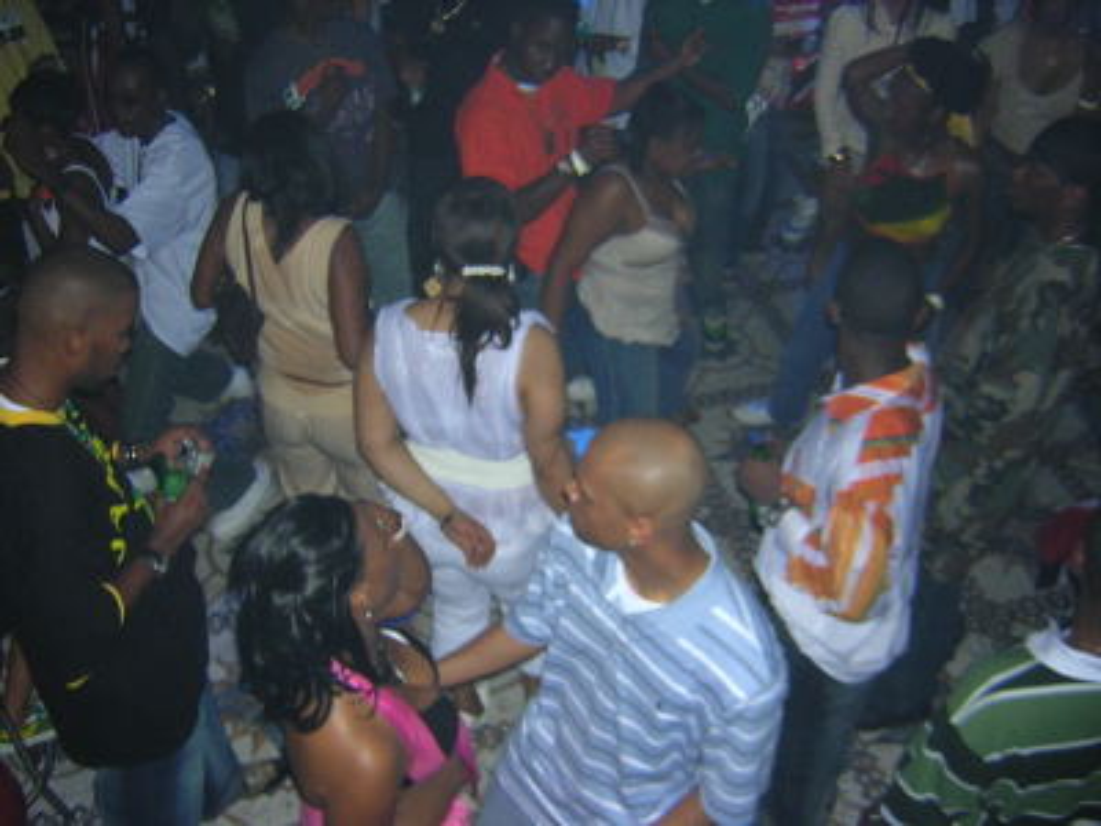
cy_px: 413
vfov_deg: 39.7
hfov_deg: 51.4
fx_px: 1145
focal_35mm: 36
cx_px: 550
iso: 262
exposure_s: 1/60.1
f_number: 2.6
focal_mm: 4.7
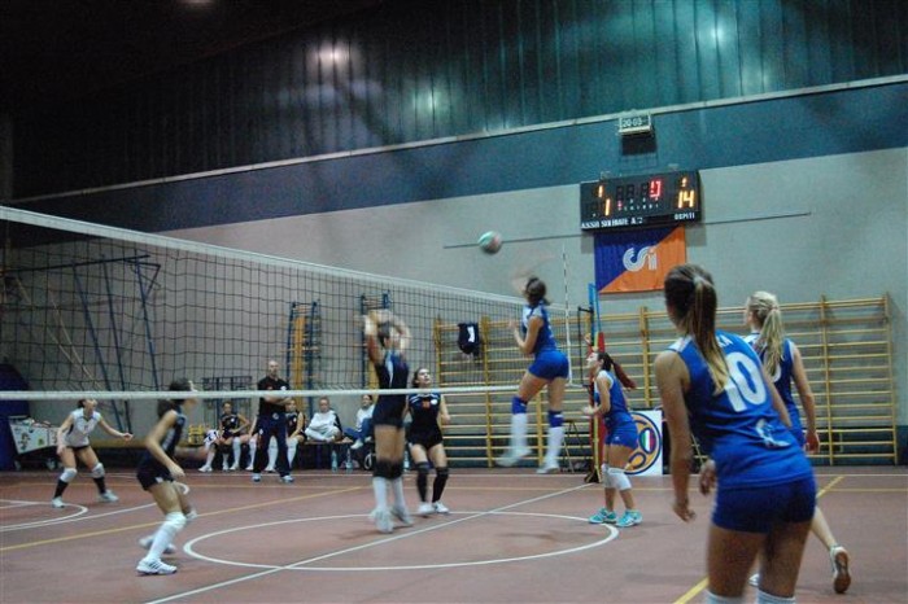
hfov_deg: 46.4
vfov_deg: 31.9
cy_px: 302
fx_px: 1059
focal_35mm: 42
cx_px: 454
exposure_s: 1/30
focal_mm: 28
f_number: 4.2
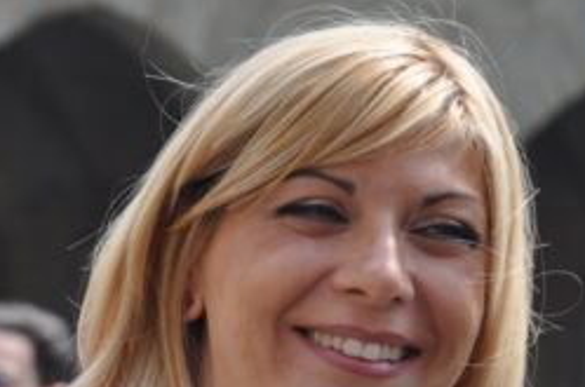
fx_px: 4874
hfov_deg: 6.9
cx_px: 89
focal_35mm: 301
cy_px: 354
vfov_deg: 4.5
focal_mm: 65
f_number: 5.6
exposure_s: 1/500
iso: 200
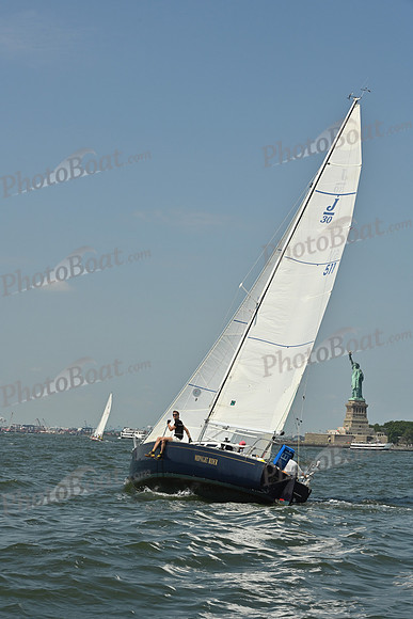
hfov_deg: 17.1
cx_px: 206
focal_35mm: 80
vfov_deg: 25.4
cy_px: 310
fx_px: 1376
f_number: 14
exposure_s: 1/1250
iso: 320
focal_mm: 80
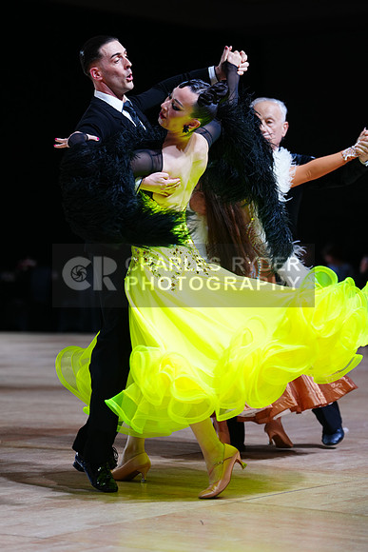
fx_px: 1808
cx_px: 184
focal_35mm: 118
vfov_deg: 17.3
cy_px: 276
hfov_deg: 11.6
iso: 640
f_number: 2.8
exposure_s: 1/500
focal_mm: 118
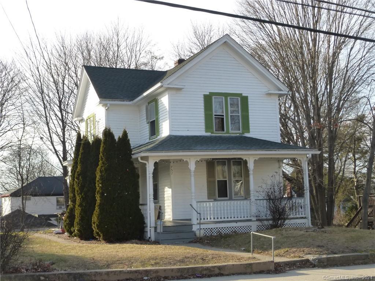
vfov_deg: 25.7
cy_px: 140
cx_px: 188
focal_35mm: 57
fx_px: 617
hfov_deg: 33.8
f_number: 4.6
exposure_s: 1/250
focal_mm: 9.7
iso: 160
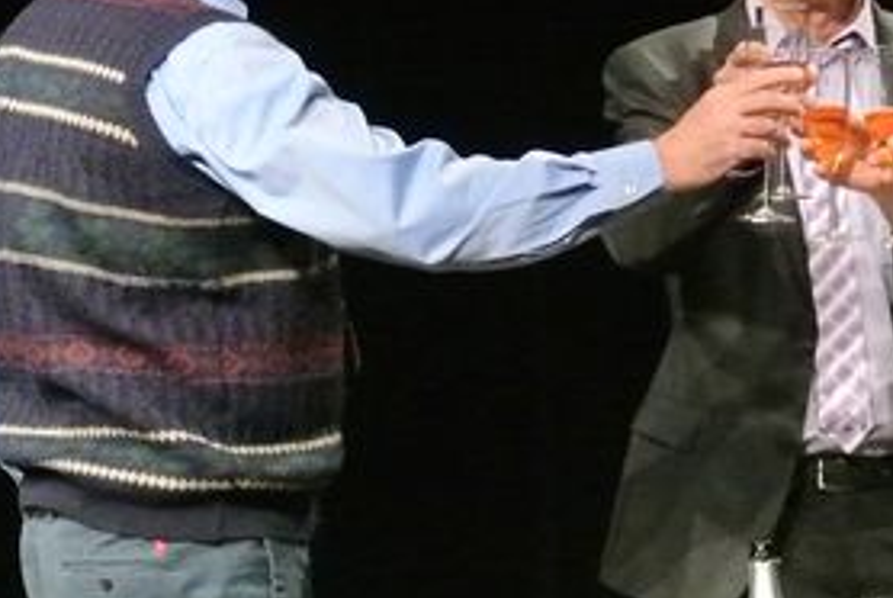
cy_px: 358
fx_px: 5786
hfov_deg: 8.8
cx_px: 854
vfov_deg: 5.9
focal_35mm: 233
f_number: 5.6
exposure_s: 1/80
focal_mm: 30
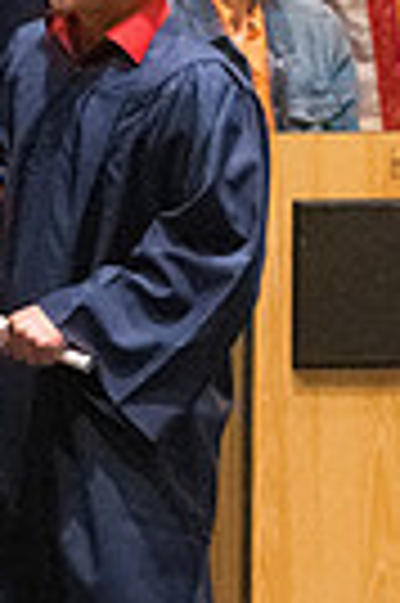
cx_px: -187
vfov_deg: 2.7
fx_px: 12665
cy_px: 333
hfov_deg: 1.8
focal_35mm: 758
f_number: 4.5
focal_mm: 150
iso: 8000
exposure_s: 1/250
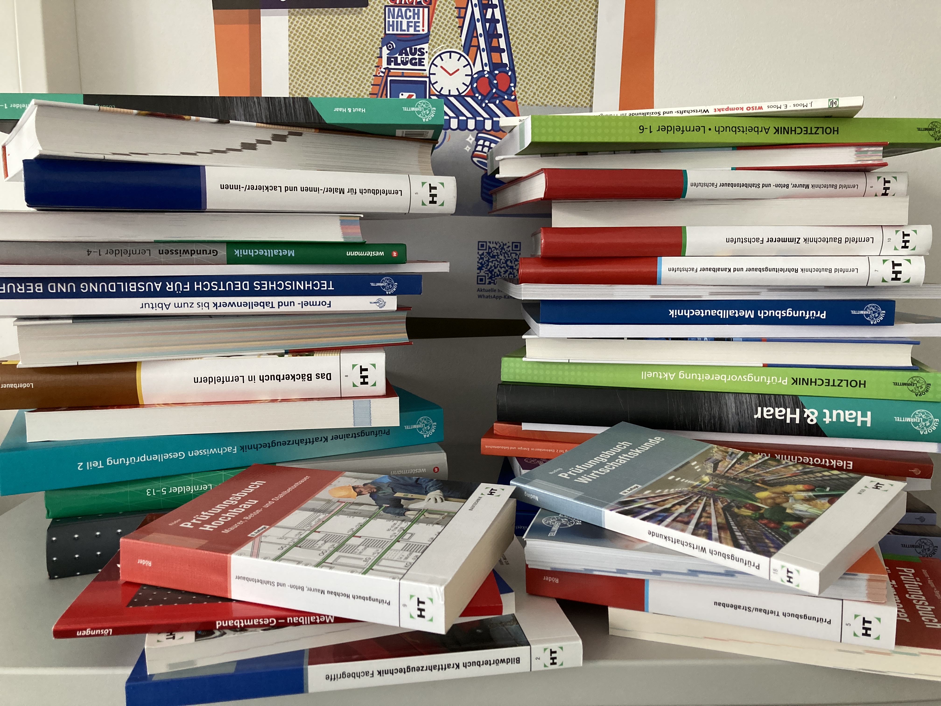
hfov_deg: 63.4
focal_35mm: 28
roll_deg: -1.1
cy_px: 353
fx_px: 761
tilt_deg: -8.0
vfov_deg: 49.7
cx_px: 470
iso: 200
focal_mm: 3.99
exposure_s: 1/60
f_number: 1.8
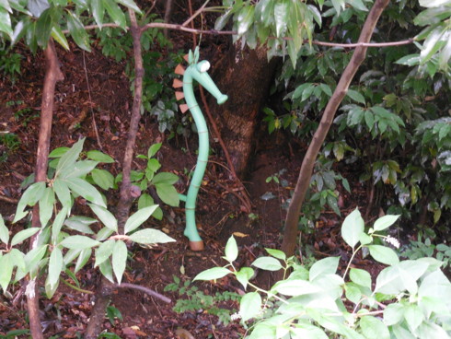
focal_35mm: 70
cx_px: 226
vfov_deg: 21.0
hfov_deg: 27.8
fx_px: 912
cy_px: 170
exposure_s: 1/20
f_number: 4.7
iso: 800
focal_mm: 12.6
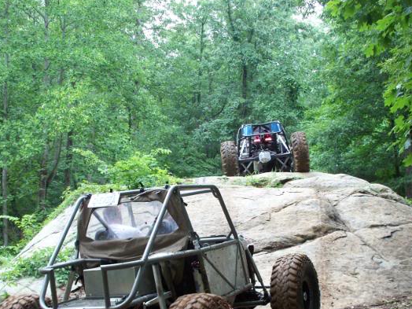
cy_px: 204
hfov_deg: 34.9
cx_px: 221
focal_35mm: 55
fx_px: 655
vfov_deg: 26.4
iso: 64
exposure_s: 1/80
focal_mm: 7.54
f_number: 2.8
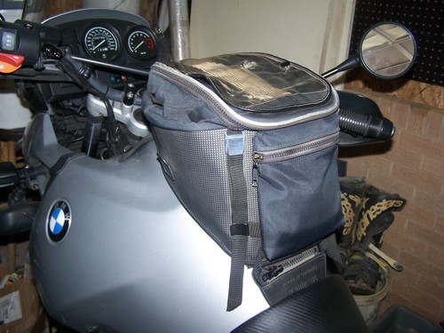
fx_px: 487
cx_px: 222
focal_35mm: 38
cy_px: 166
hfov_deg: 49.0
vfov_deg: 37.7
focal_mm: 6.3
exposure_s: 1/60
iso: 160
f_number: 2.8
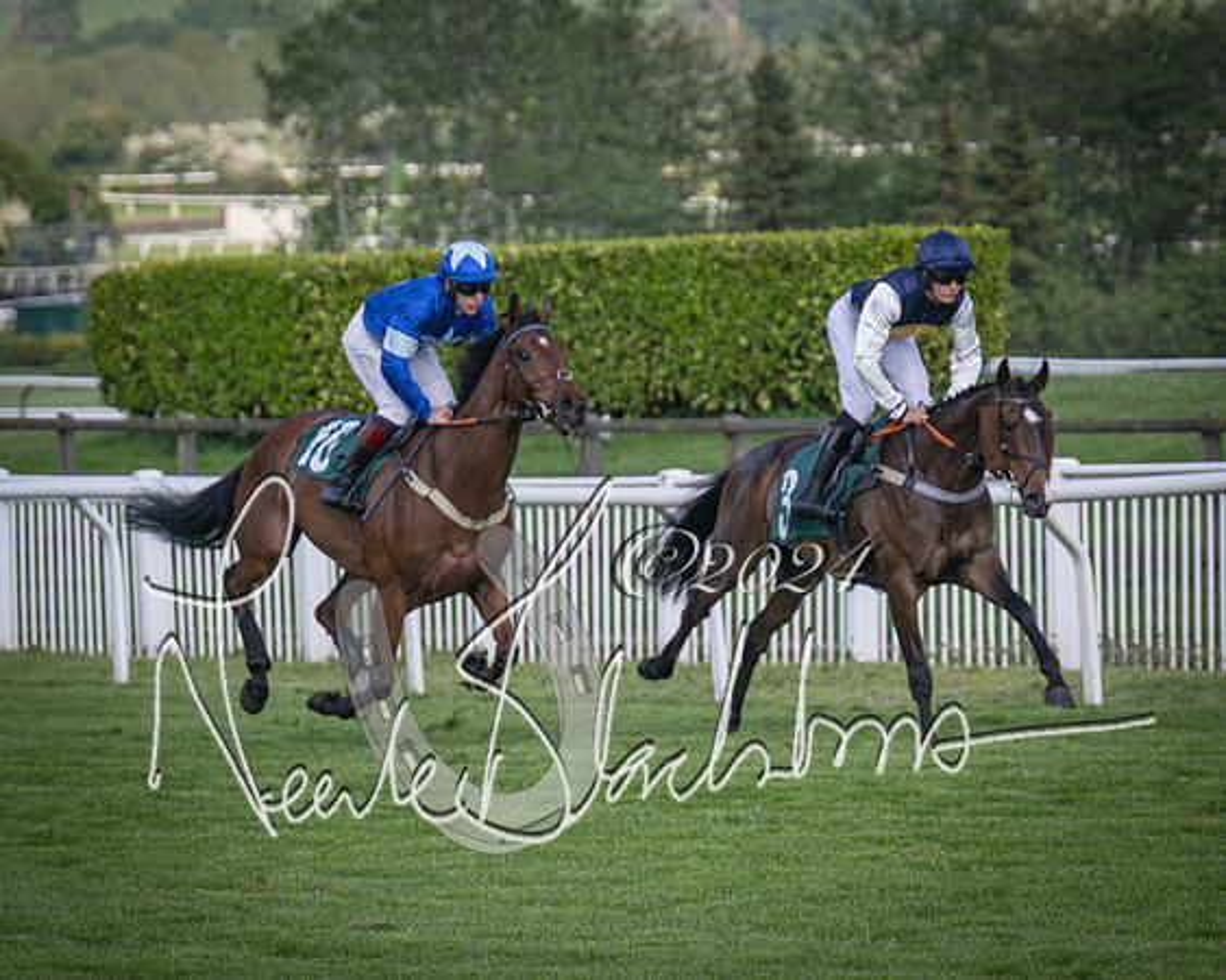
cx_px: 714
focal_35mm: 335
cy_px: 525
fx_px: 12148
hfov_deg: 5.8
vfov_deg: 4.6
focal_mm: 145
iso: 400
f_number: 4
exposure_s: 1/2500
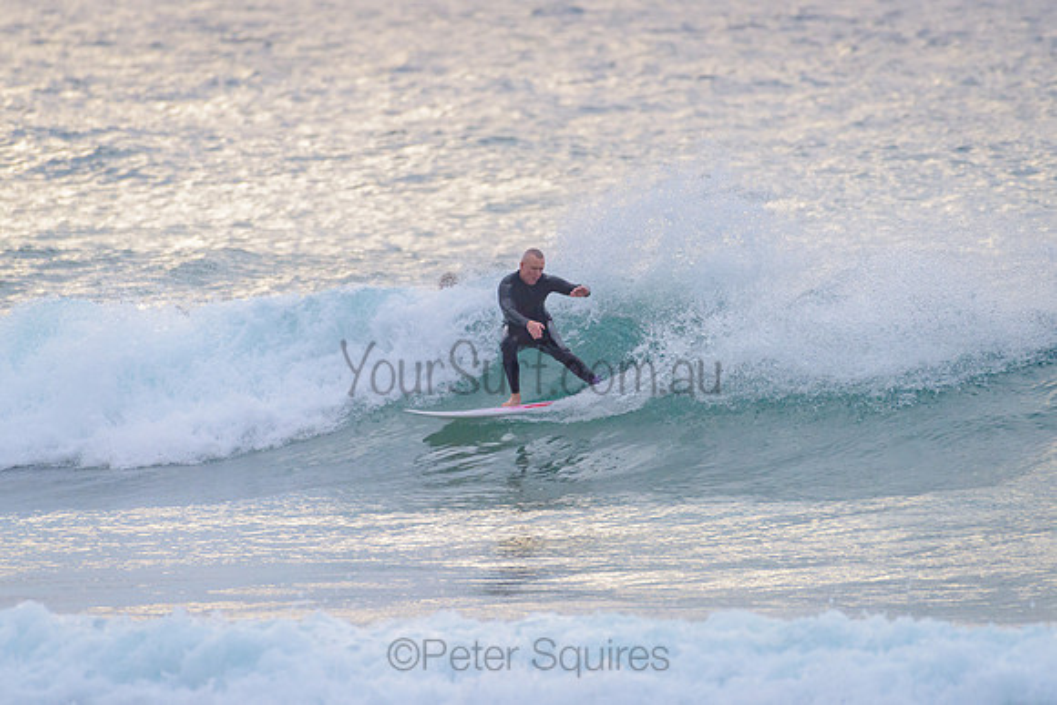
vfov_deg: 2.2
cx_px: 512
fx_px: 18006
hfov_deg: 3.4
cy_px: 346
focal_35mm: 613
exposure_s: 1/1250
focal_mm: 500
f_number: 5.6
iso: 500
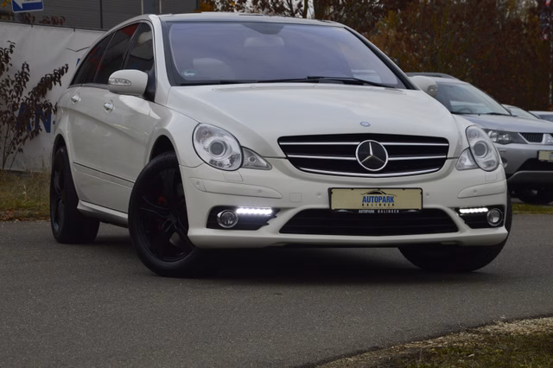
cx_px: 276
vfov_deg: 12.2
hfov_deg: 18.2
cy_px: 184
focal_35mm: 112
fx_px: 1727
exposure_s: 1/125
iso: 400
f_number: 9
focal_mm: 75
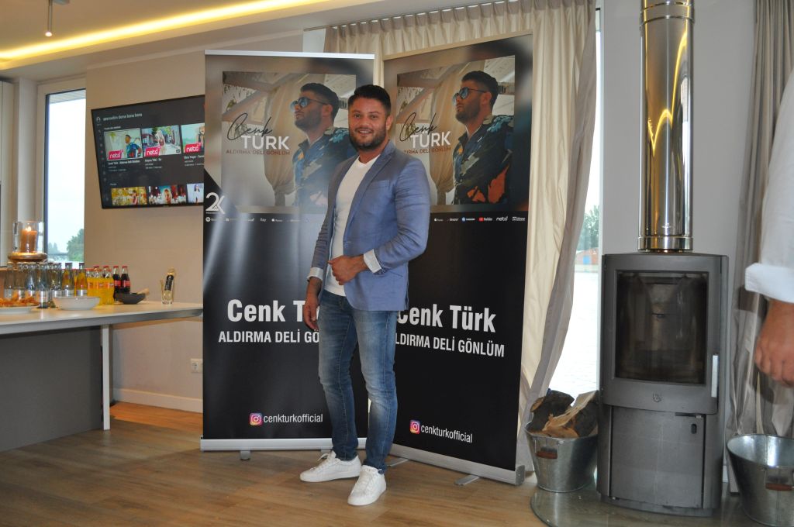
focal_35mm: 33
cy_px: 264
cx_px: 397
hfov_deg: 57.3
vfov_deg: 39.9
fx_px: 727
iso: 800
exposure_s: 1/80
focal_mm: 22
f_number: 3.8
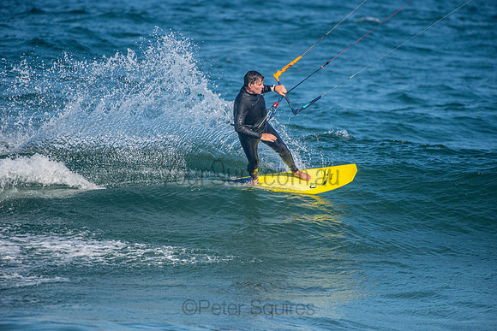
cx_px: 248
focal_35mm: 500
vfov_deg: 2.8
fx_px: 6904
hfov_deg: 4.1
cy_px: 166
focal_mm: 500
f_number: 5.6
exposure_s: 1/4000
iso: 640
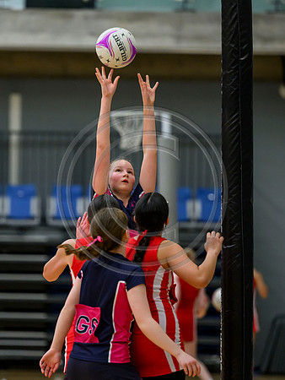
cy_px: 186
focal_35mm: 304
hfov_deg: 4.9
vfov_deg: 6.5
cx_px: 100
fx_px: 3330
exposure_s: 1/800
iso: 5000
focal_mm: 200
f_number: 3.2
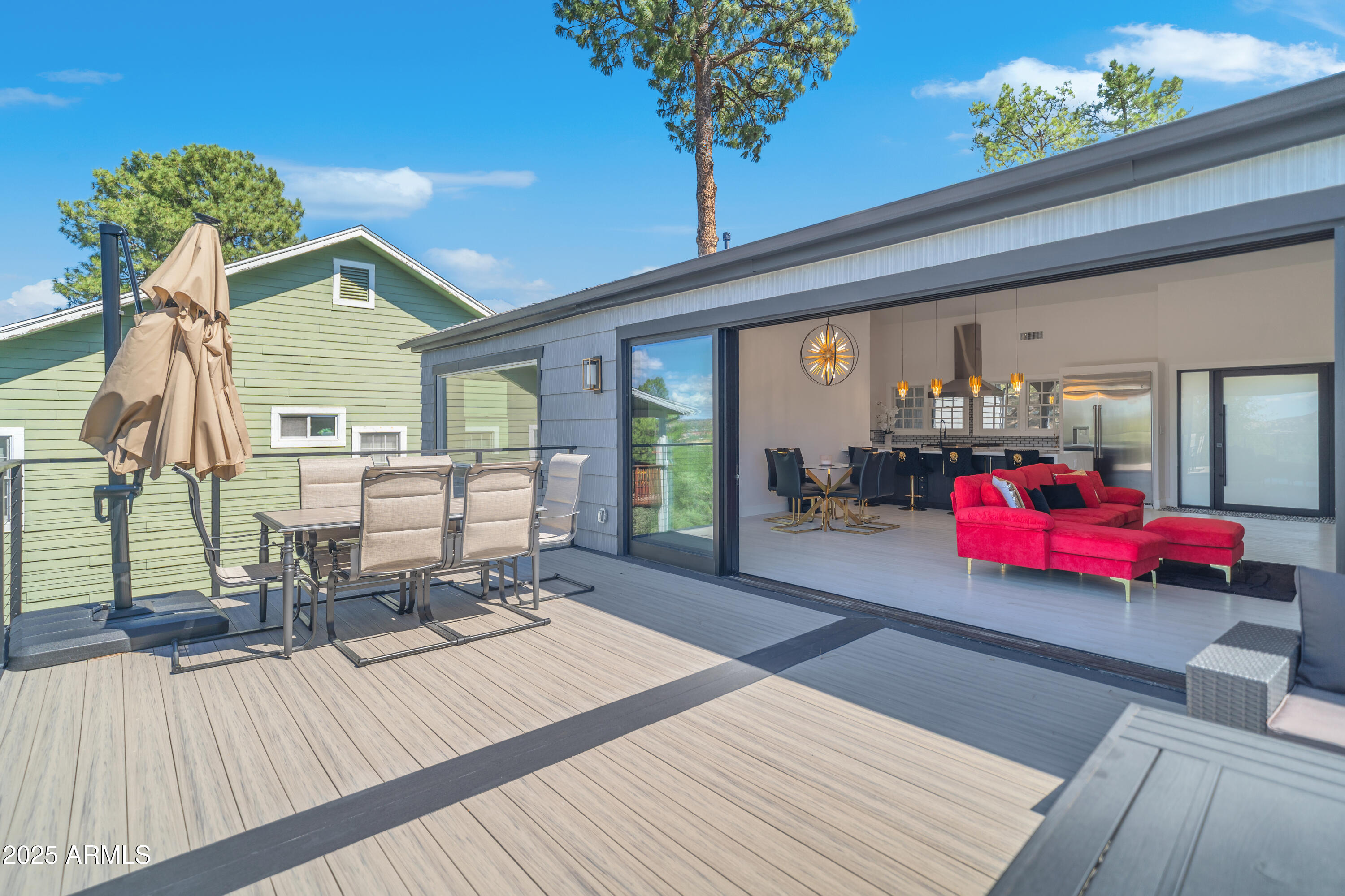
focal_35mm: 16
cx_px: 672
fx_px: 598
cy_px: 448
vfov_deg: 73.7
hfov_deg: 96.7
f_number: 1.8
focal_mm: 16
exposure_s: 1/3200
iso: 100
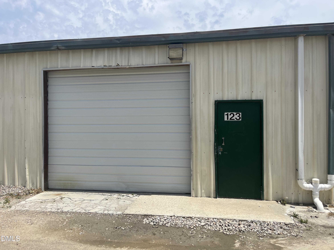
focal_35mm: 26
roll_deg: +0.8
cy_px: 125
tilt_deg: -0.1
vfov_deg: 53.1
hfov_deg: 67.3
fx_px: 251
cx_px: 167
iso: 50
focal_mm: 5.1
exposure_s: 1/6494
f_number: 1.6
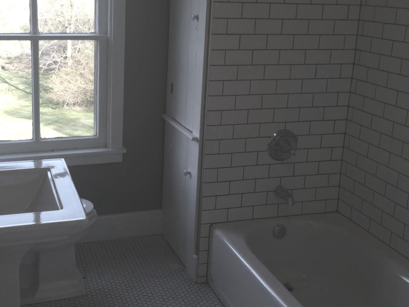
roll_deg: -3.5
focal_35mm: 44
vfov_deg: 32.7
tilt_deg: -17.0
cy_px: 109
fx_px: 520
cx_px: 155
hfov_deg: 42.6
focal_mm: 4.15
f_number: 2.2
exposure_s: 1/129
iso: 32
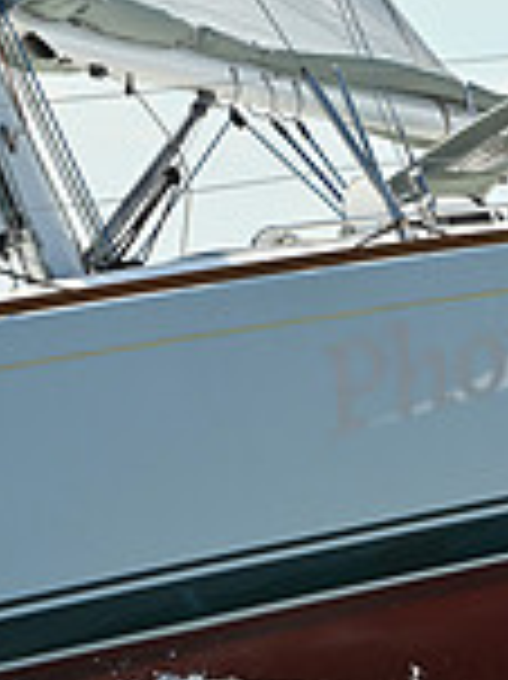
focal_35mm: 362
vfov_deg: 5.5
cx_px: 94
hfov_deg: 4.1
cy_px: 146
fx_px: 7093
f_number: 8
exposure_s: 1/1250
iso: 250
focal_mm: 98
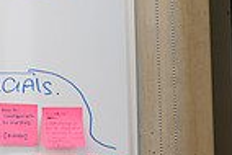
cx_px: -159
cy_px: 55
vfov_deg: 9.2
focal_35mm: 149
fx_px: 961
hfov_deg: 12.7
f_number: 2
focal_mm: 35
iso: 280
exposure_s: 1/250
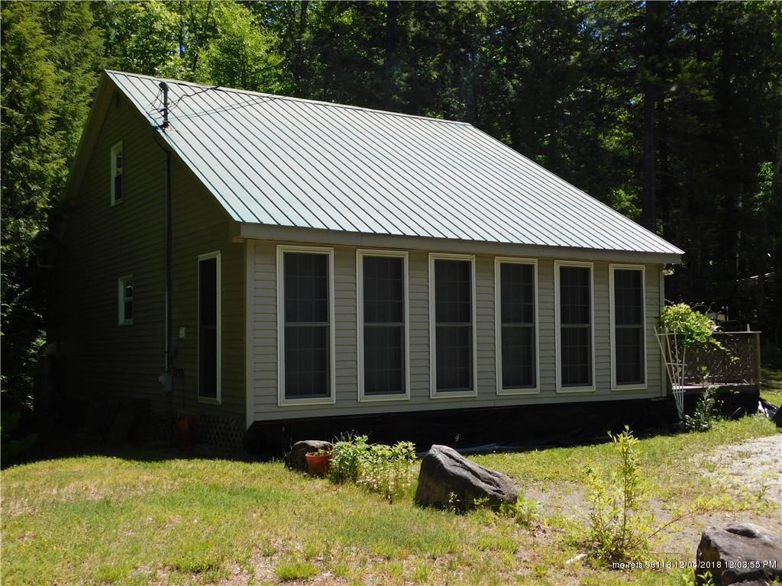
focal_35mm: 40
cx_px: 391
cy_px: 293
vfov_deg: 36.0
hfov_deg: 46.8
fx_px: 904
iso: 125
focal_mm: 7.1
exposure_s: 1/800
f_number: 3.6
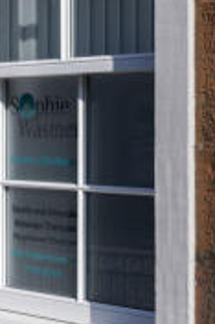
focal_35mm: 119
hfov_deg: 11.4
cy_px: 73
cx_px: 14
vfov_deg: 17.1
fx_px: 1068
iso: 100
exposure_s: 1/80
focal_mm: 48
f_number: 14
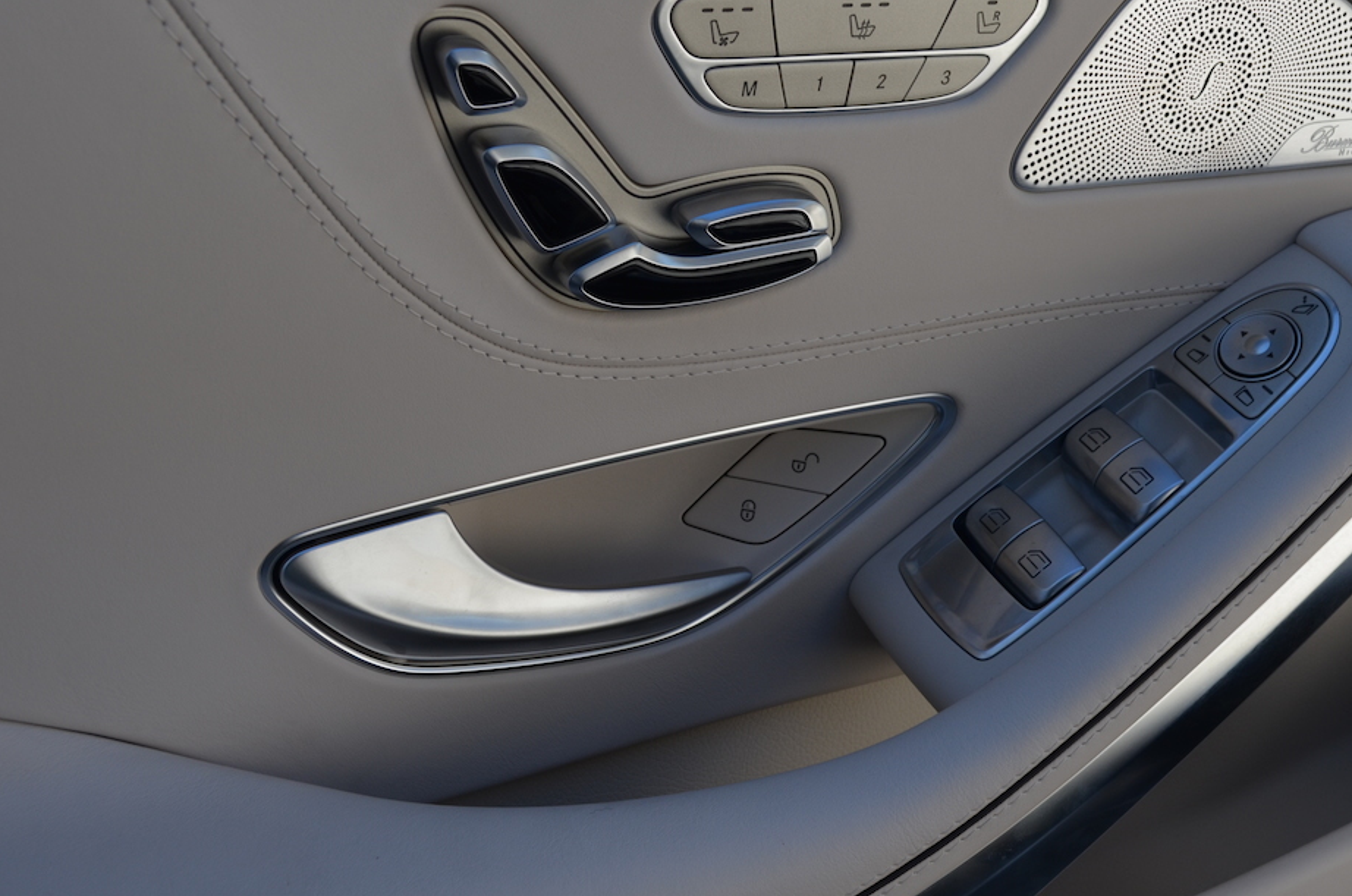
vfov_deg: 26.9
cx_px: 852
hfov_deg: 39.4
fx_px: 1874
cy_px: 384
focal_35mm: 50
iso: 200
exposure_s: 1/250
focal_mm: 24
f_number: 8
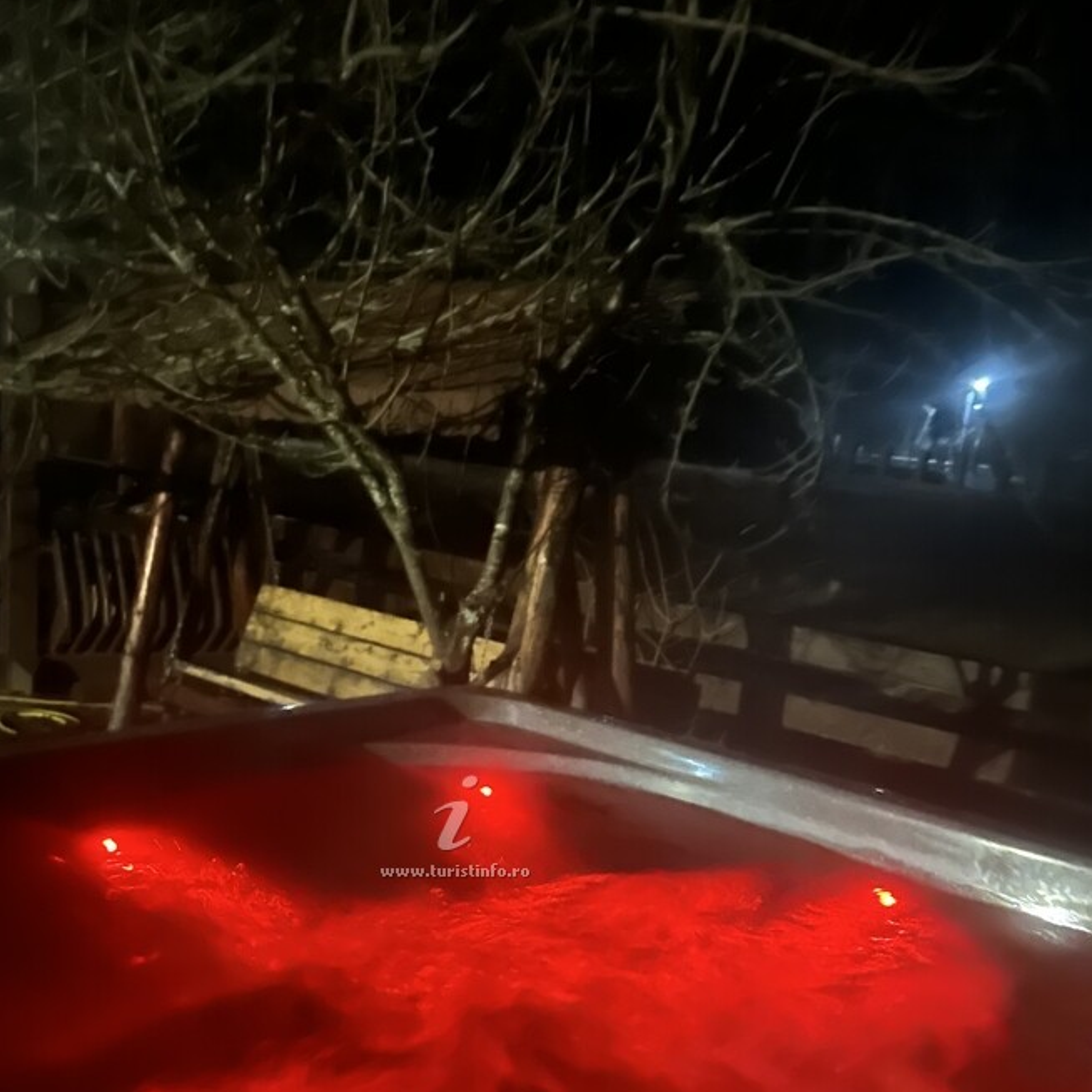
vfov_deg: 44.3
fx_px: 1285
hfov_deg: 45.9
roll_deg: -7.1
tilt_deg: -17.4
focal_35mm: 36
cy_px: 837
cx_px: 468
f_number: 1.5
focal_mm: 5.7
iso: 5000
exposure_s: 1/5
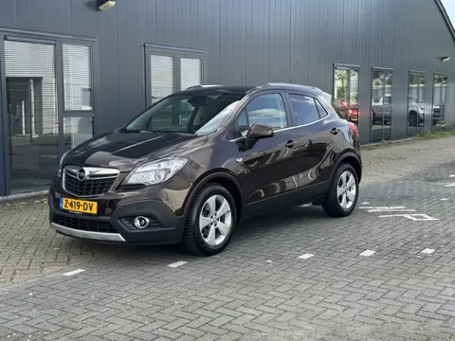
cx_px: 228
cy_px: 170
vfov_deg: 30.3
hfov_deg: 39.7
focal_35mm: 48
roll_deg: +0.8
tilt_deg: -5.7
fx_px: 631
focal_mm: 6.76
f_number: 1.78
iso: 64
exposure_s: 1/664
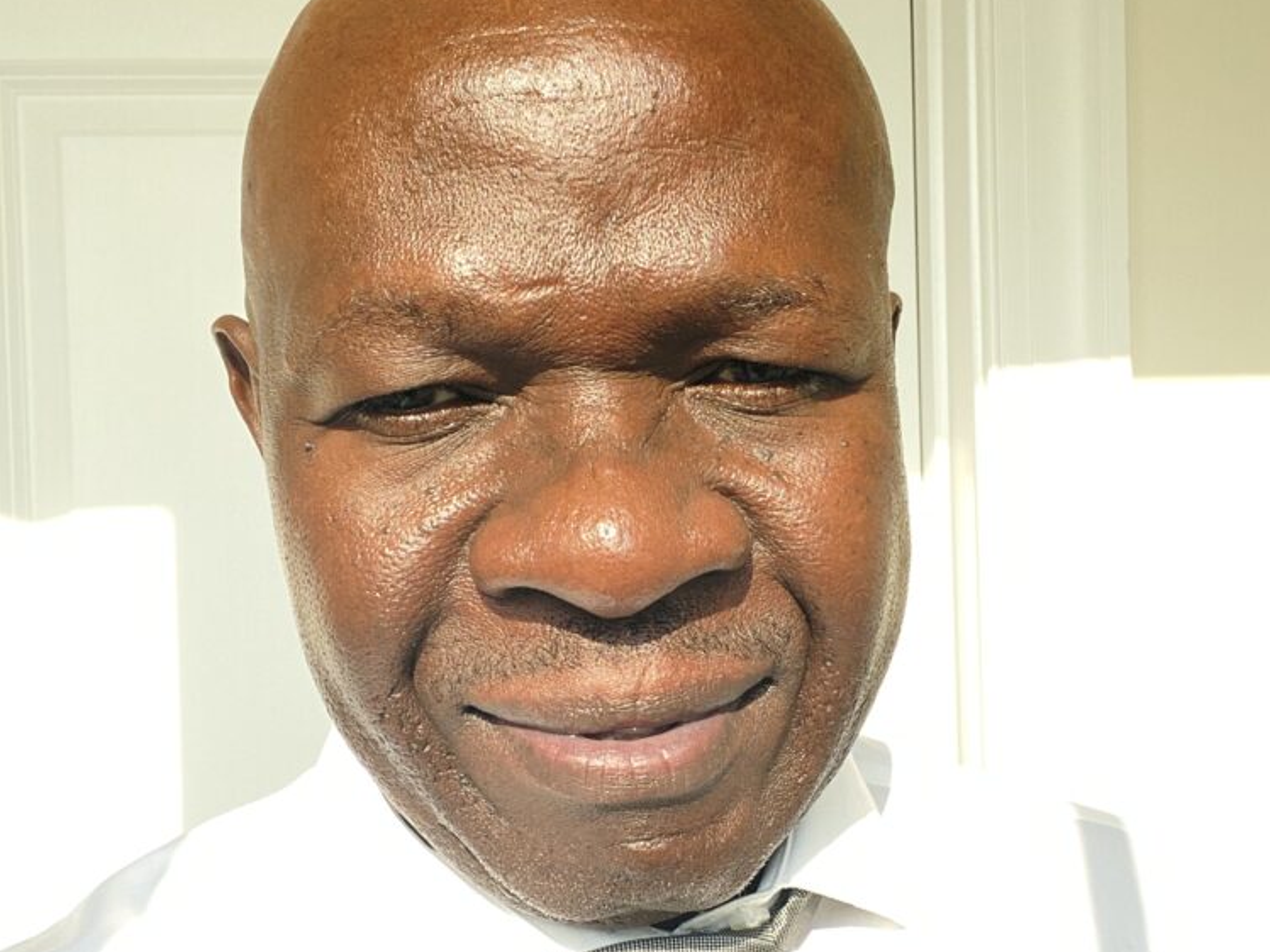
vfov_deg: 34.7
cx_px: 649
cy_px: 666
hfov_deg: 45.8
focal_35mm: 41
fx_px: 1504
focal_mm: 2.71
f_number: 2.2
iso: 40
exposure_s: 1/122
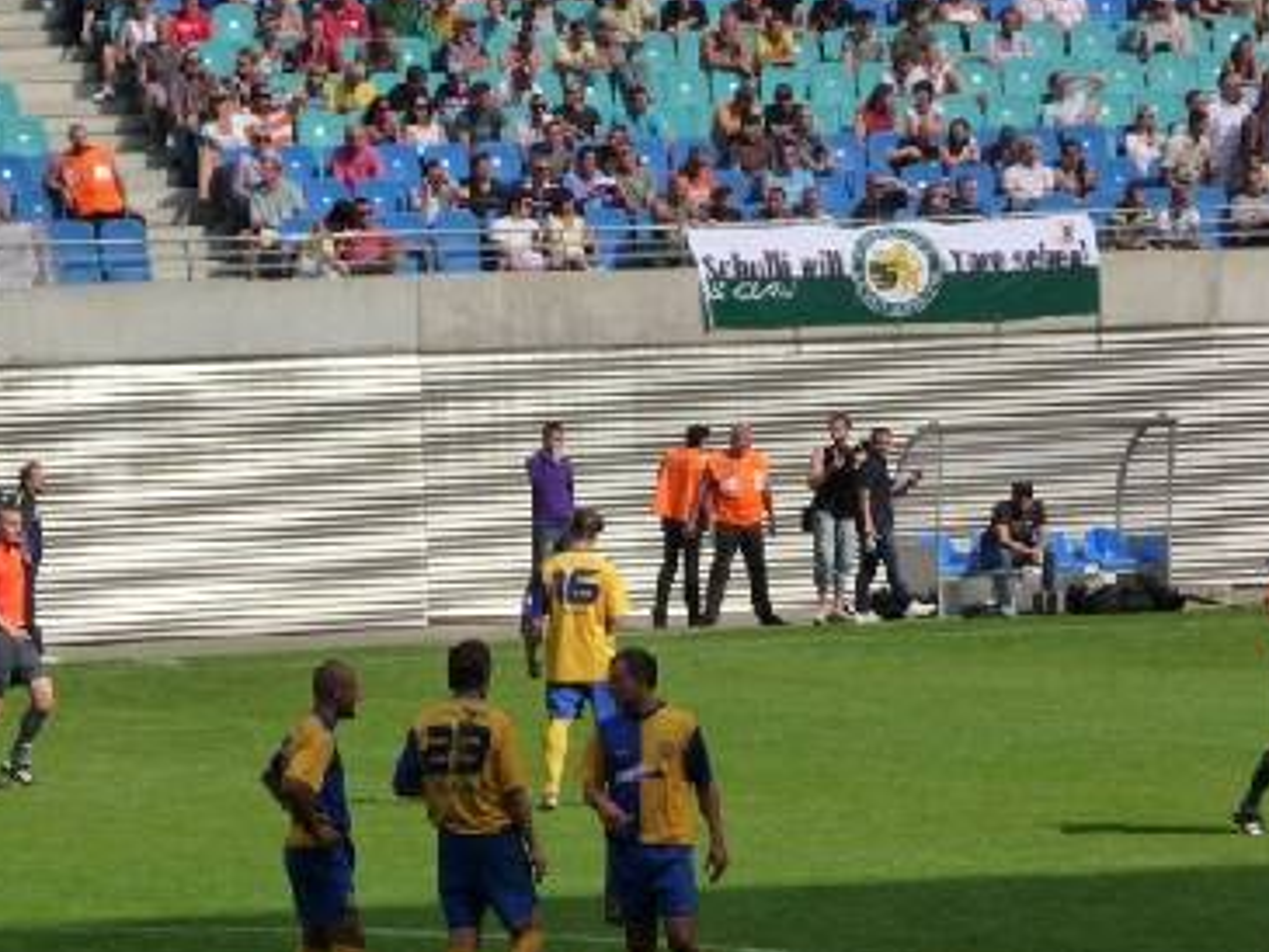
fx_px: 11478
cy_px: 518
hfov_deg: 6.3
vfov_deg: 4.8
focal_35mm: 313
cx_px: 643
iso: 160
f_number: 4.9
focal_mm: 40.9
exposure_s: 1/800
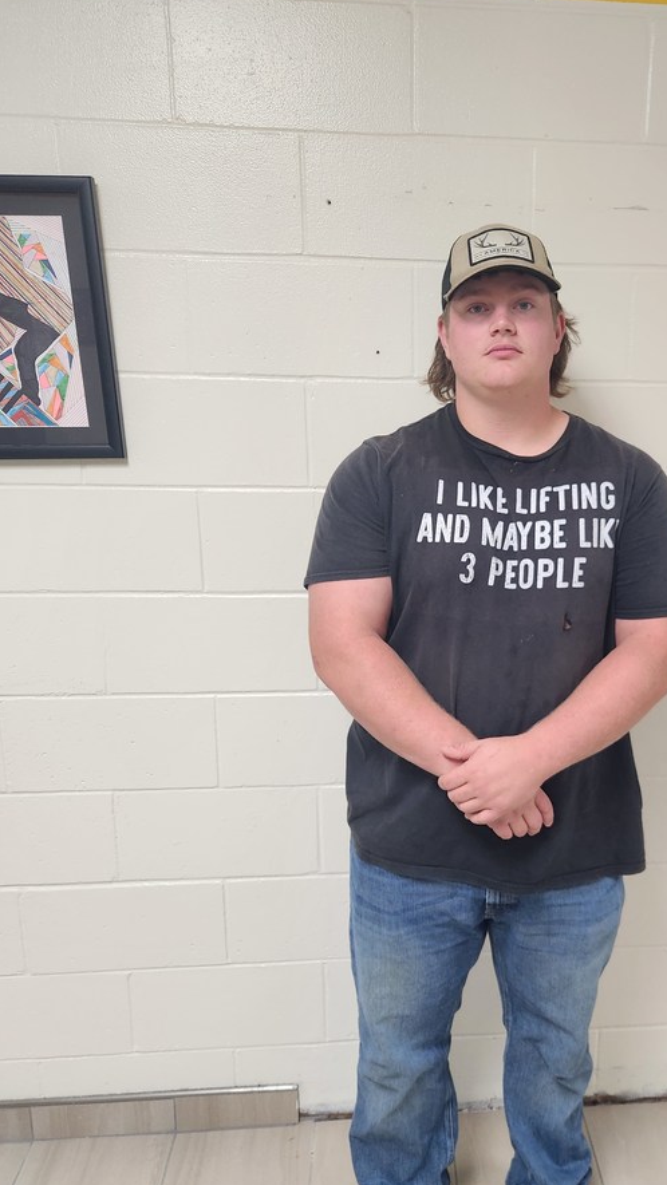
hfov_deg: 39.5
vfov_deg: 66.0
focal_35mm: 29
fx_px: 912
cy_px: 624
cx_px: 467
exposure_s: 1/120
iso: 400
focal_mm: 5.4
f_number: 1.8
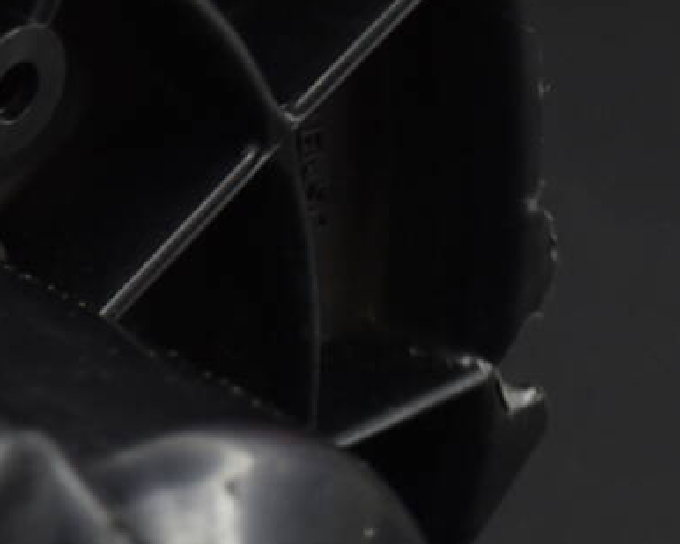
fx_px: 3382
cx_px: -654
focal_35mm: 168
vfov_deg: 9.1
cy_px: 570
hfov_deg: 10.6
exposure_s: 1/250
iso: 250
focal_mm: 18
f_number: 5
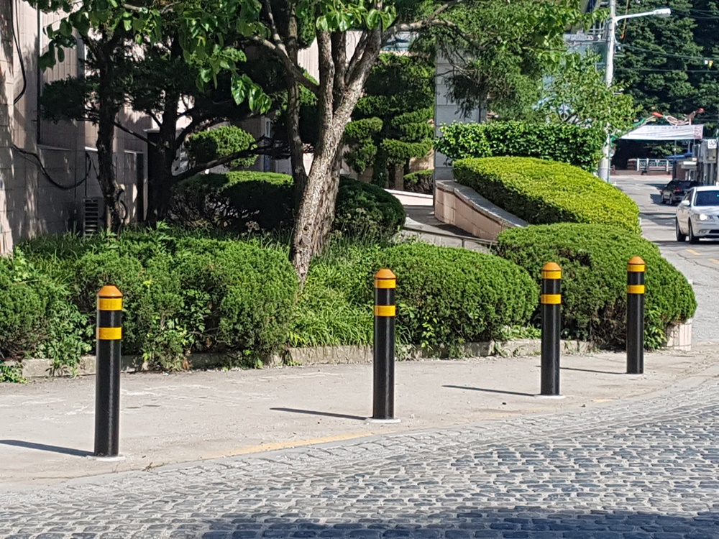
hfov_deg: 67.3
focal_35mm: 26
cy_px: 270
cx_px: 360
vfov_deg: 53.1
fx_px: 540
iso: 50
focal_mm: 4.2
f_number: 1.7
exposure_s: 1/2216
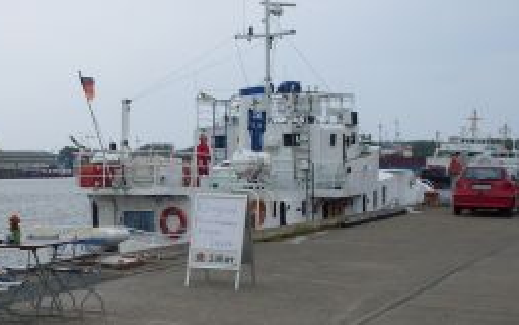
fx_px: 891
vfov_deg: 20.4
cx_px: 150
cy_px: 256
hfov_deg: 32.0
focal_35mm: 63
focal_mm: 6.3
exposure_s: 1/180
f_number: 8.4
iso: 80
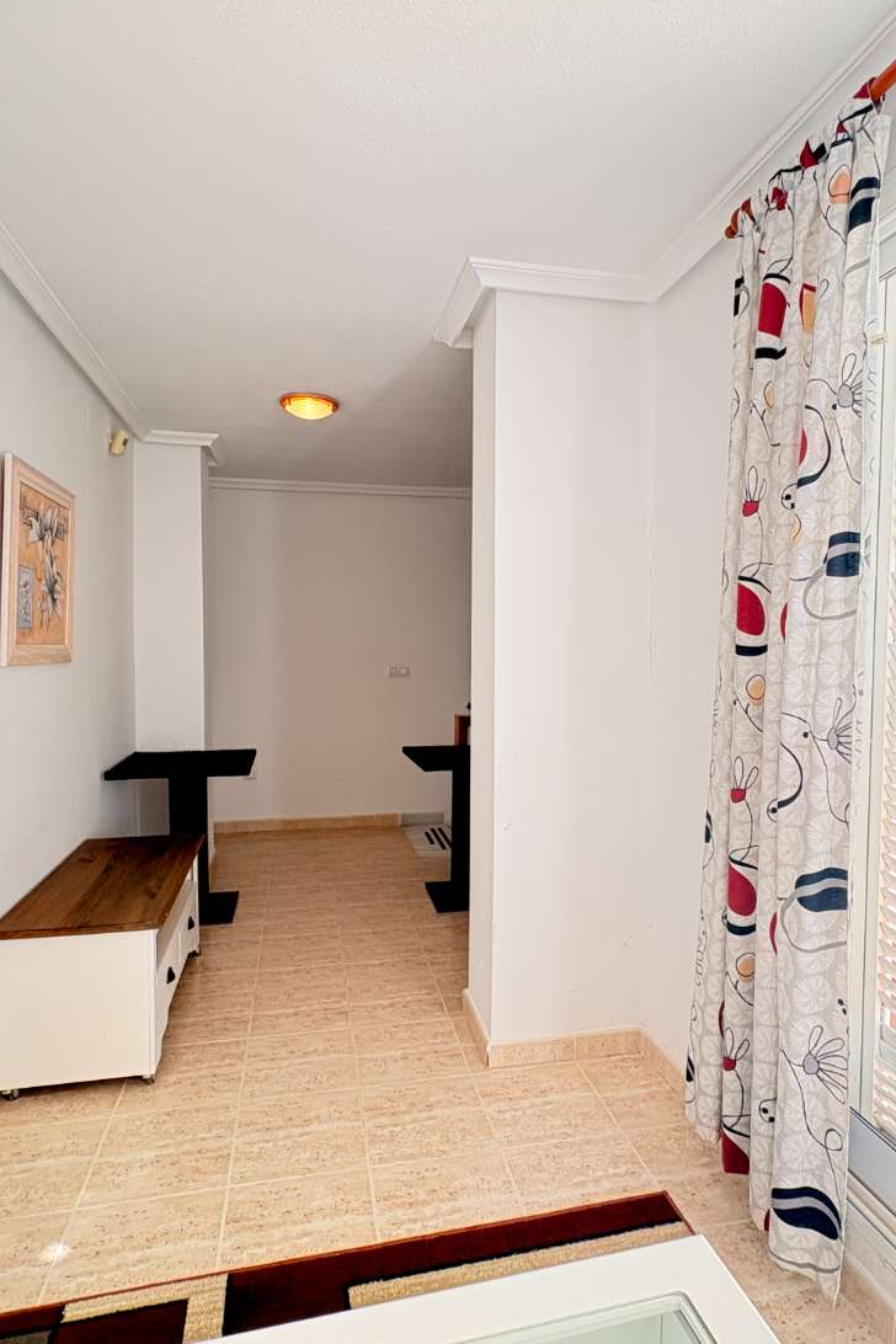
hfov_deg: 61.9
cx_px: 460
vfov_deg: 84.0
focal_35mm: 20
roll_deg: +0.7
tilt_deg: -2.0
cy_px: 678
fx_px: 747
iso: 125
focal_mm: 2.22
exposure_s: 1/107
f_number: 2.2
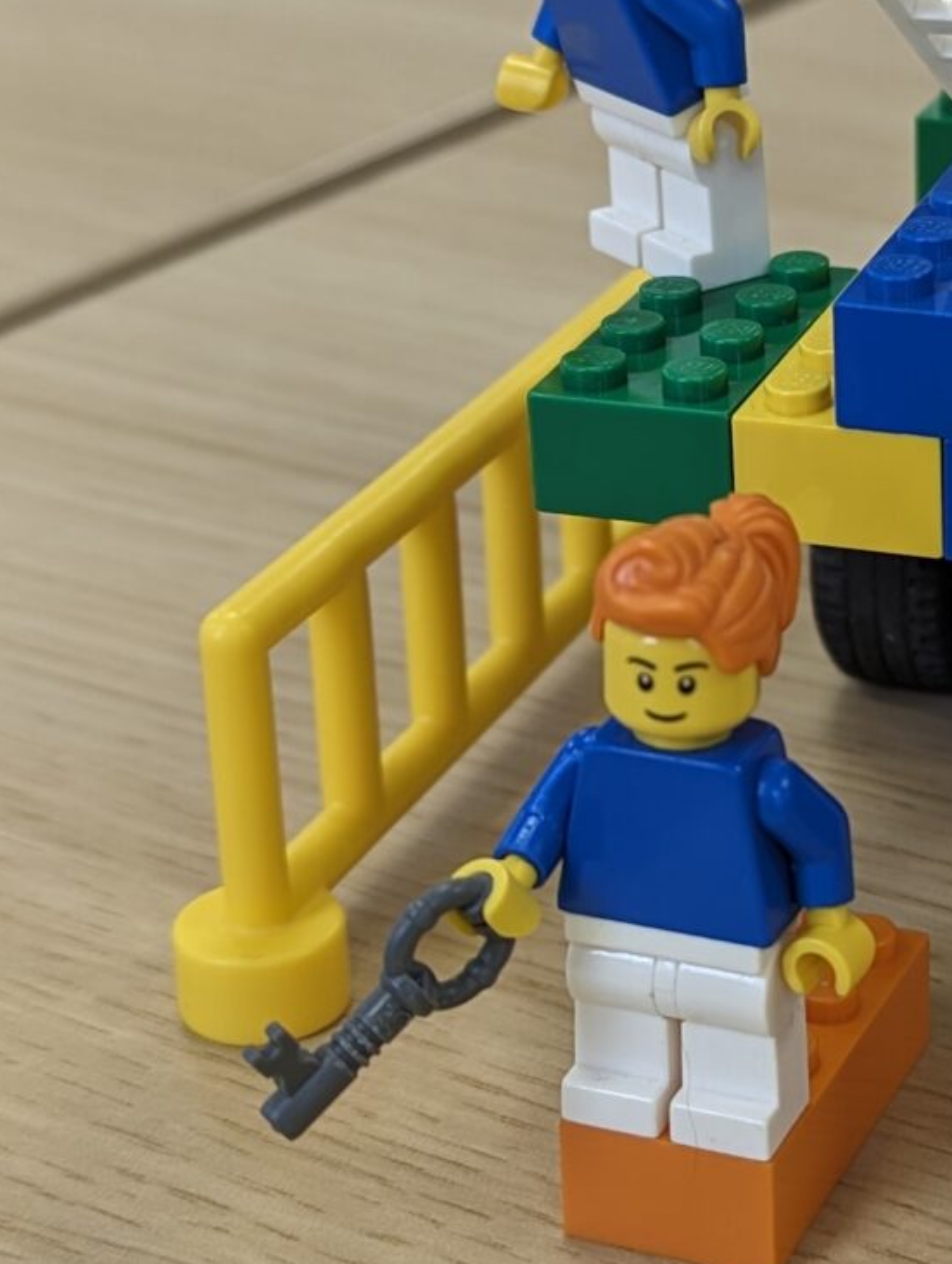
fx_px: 3070
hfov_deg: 17.3
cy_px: 564
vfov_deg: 23.2
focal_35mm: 84
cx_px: 883
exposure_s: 1/100
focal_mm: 6.81
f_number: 1.85
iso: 69
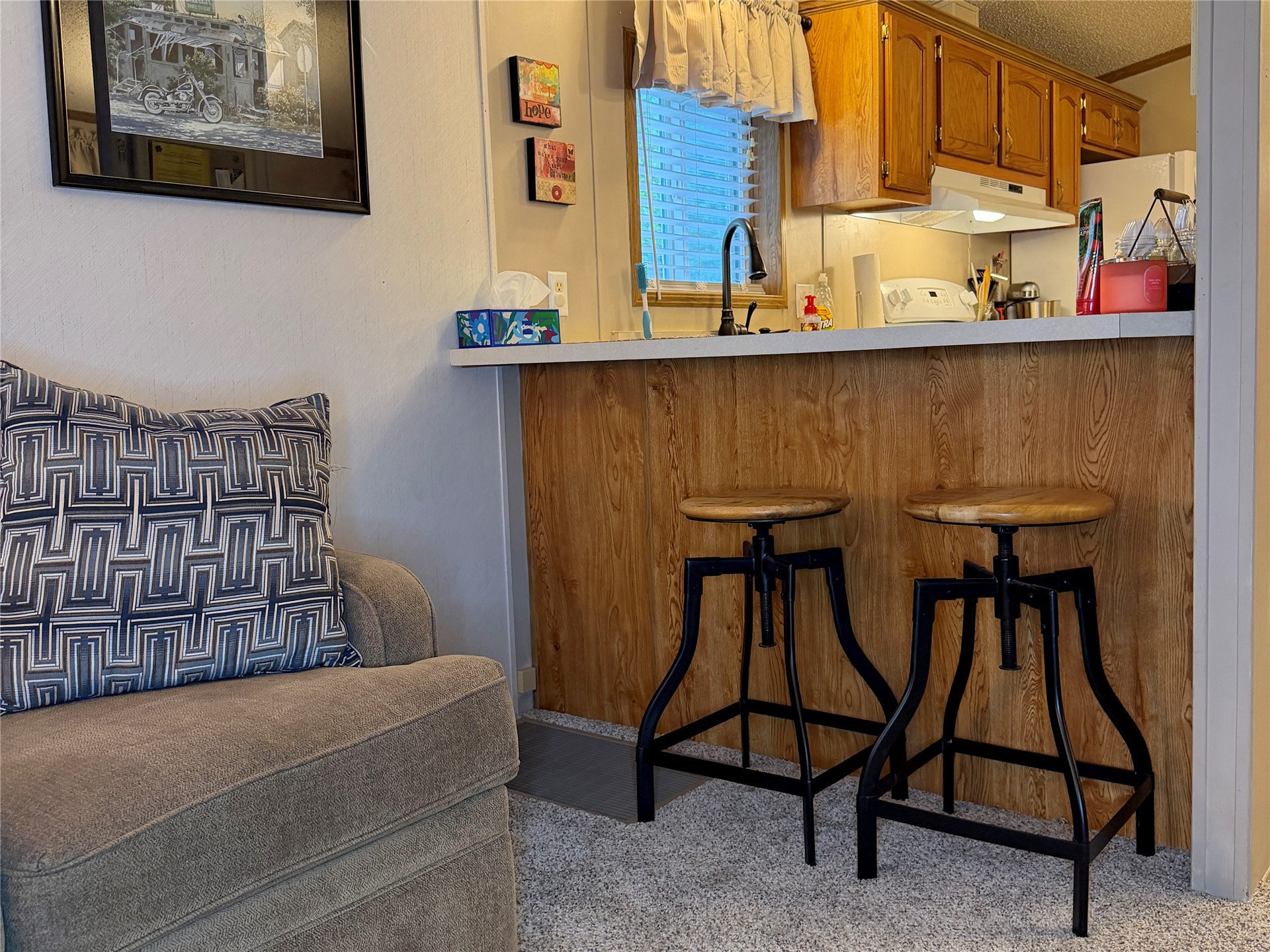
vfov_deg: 56.8
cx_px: 635
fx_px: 881
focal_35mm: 24
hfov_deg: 71.6
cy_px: 476
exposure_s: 1/60
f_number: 1.78
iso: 250
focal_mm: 6.76
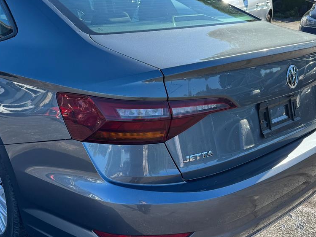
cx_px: 116
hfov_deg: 45.3
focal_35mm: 41
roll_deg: +1.4
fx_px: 374
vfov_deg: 35.1
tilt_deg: -18.0
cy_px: 104
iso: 80
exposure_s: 1/1366
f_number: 1.78
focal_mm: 6.76
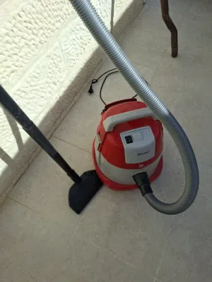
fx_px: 188
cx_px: 106
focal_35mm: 23
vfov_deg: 73.9
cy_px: 141
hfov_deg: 58.9
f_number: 1.8
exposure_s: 1/2532
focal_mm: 5.54
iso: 50
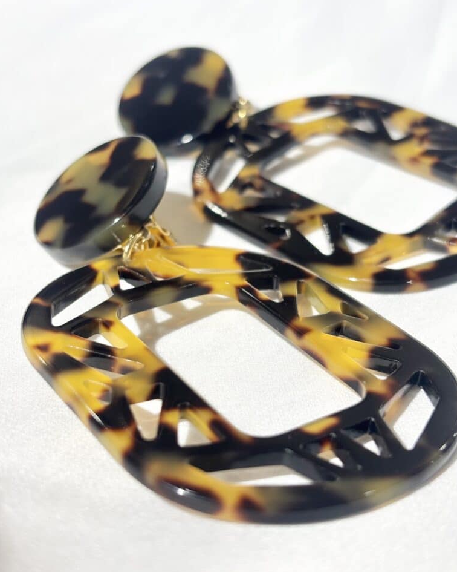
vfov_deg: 34.1
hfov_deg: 27.6
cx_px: 230
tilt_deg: -33.3
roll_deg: +5.5
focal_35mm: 55
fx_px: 930
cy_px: 294
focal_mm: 5.96
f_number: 1.6
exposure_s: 1/100
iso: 25
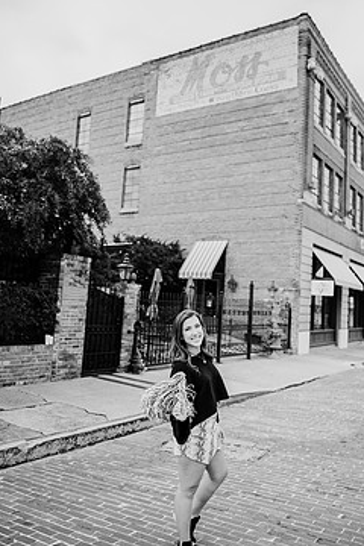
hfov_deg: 43.6
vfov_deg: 61.9
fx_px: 455
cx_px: 197
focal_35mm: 30
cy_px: 267
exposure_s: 1/640
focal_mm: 24
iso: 160
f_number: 2.2
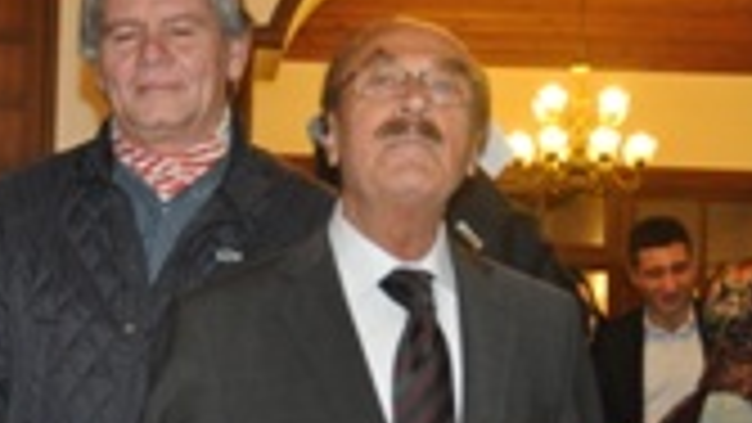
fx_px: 2014
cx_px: 144
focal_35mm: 101
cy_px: 364
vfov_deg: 11.9
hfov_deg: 20.9
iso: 800
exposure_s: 1/60
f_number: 3.8
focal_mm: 24
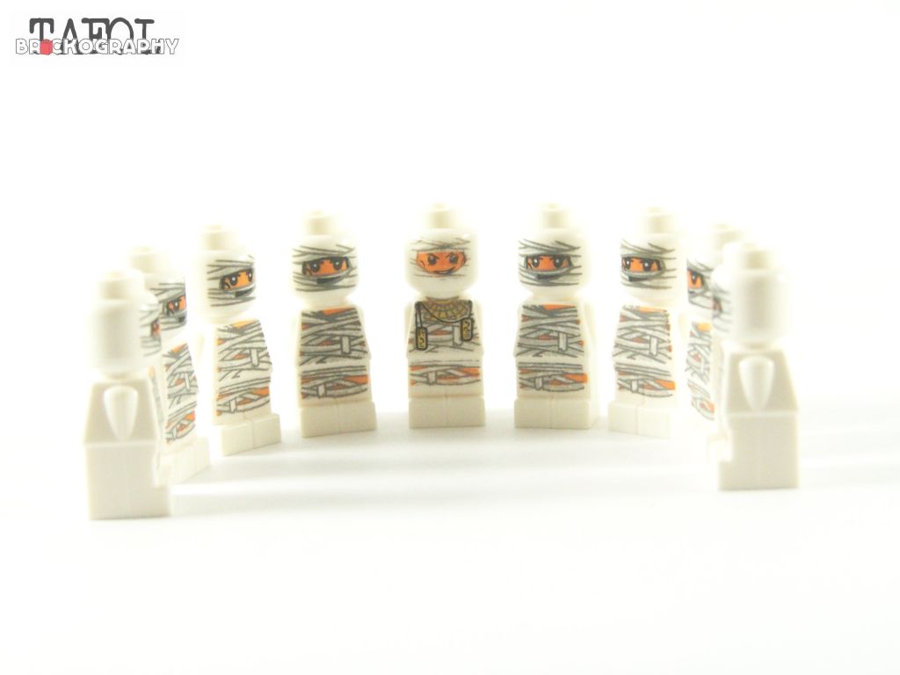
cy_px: 338
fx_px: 2730
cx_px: 450
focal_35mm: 105
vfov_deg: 14.1
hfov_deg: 18.7
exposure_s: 1/60
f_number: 4
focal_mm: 17.5
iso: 400
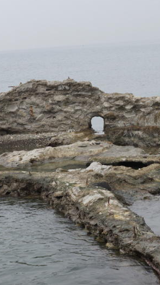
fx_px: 633
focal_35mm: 84
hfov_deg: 14.4
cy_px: 141
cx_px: 115
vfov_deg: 25.4
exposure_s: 1/60
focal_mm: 35
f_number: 8
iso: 200
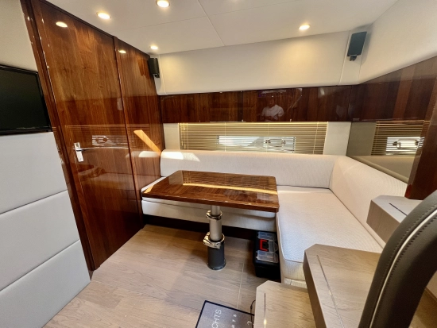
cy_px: 164
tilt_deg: -15.2
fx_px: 164
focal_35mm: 13
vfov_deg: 90.0
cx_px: 218
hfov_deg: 106.2
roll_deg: +0.7
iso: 100
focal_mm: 1.57
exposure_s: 1/99
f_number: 1.8
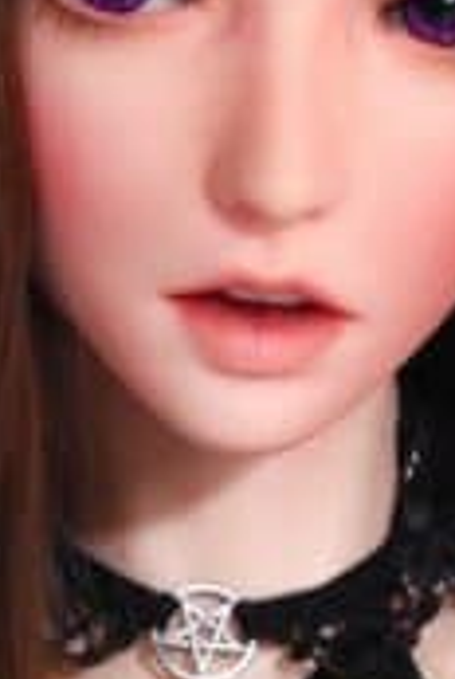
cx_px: 267
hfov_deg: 3.4
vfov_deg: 5.1
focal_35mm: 403
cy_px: 734
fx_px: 7609
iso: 500
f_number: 5.3
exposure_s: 1/40
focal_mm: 58
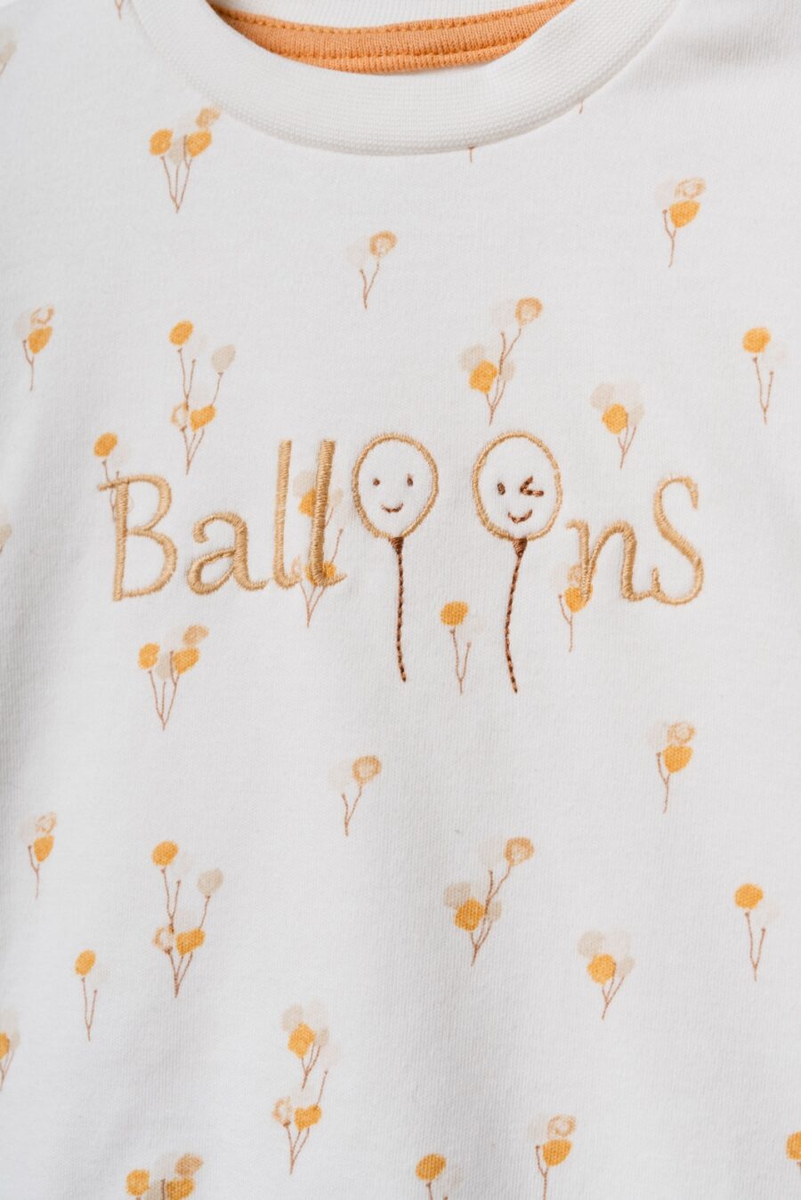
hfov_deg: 27.0
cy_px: 600
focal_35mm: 50
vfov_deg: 39.6
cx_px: 400
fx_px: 1668
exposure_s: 1/125
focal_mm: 50
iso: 250
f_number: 9
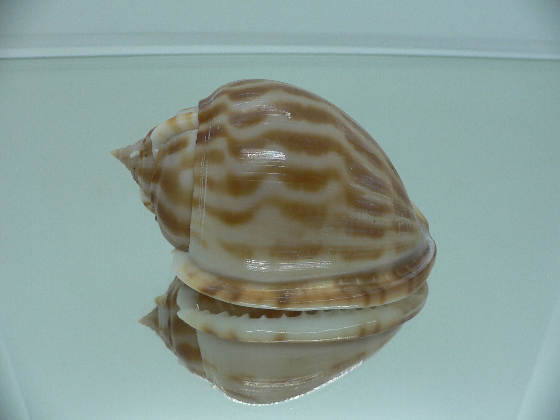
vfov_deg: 40.7
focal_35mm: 35
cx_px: 280
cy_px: 210
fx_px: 566
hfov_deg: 52.6
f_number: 2.8
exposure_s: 1/60
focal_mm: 4.6
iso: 80
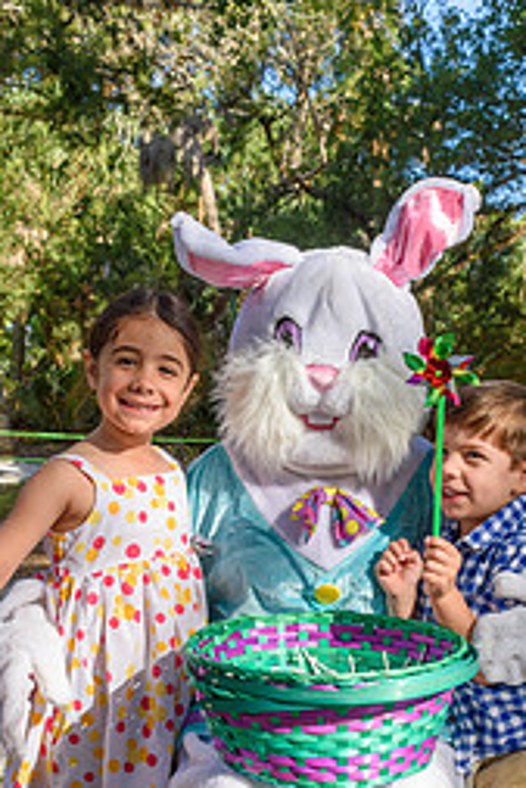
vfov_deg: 30.9
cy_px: 589
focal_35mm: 64
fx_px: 1401
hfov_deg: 21.2
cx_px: 314
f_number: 9
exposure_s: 1/320
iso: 200
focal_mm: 24
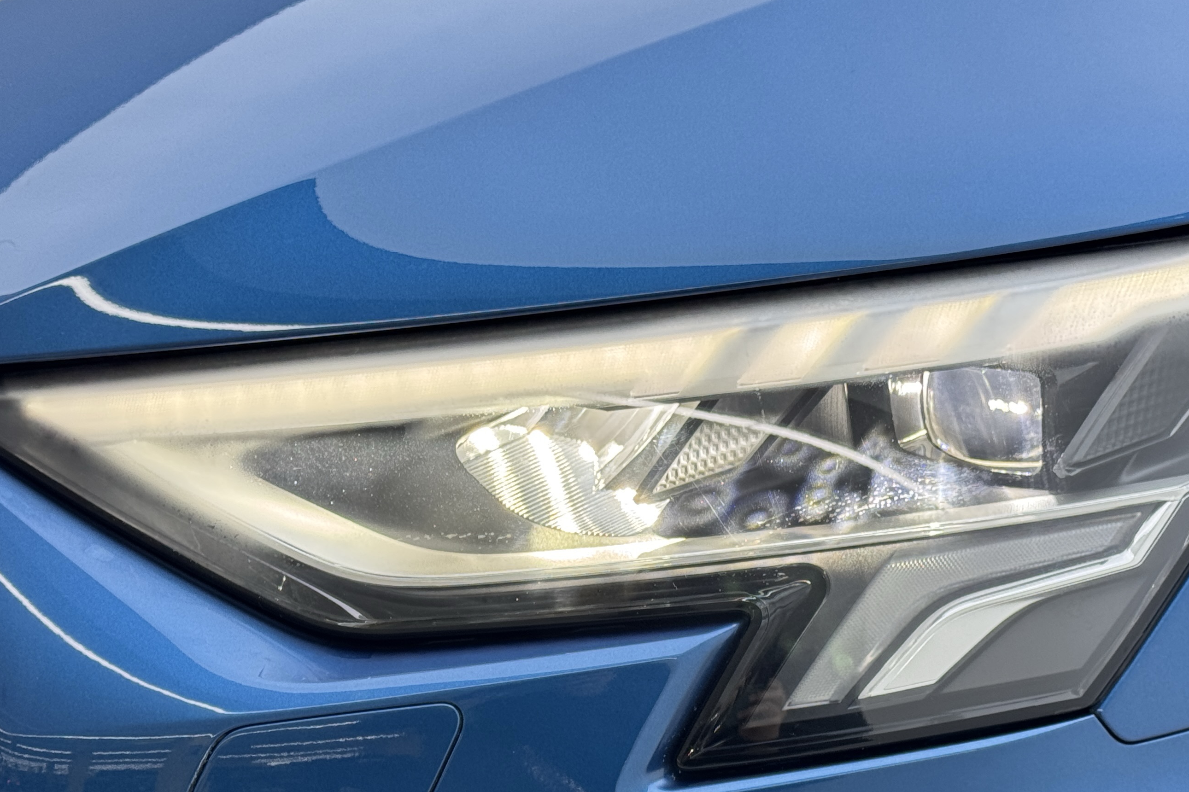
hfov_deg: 26.0
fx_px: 2576
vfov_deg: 17.4
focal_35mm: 78
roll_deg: +0.2
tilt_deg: -18.9
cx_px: 691
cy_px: 530
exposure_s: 1/189
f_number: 1.78
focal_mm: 6.76
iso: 50
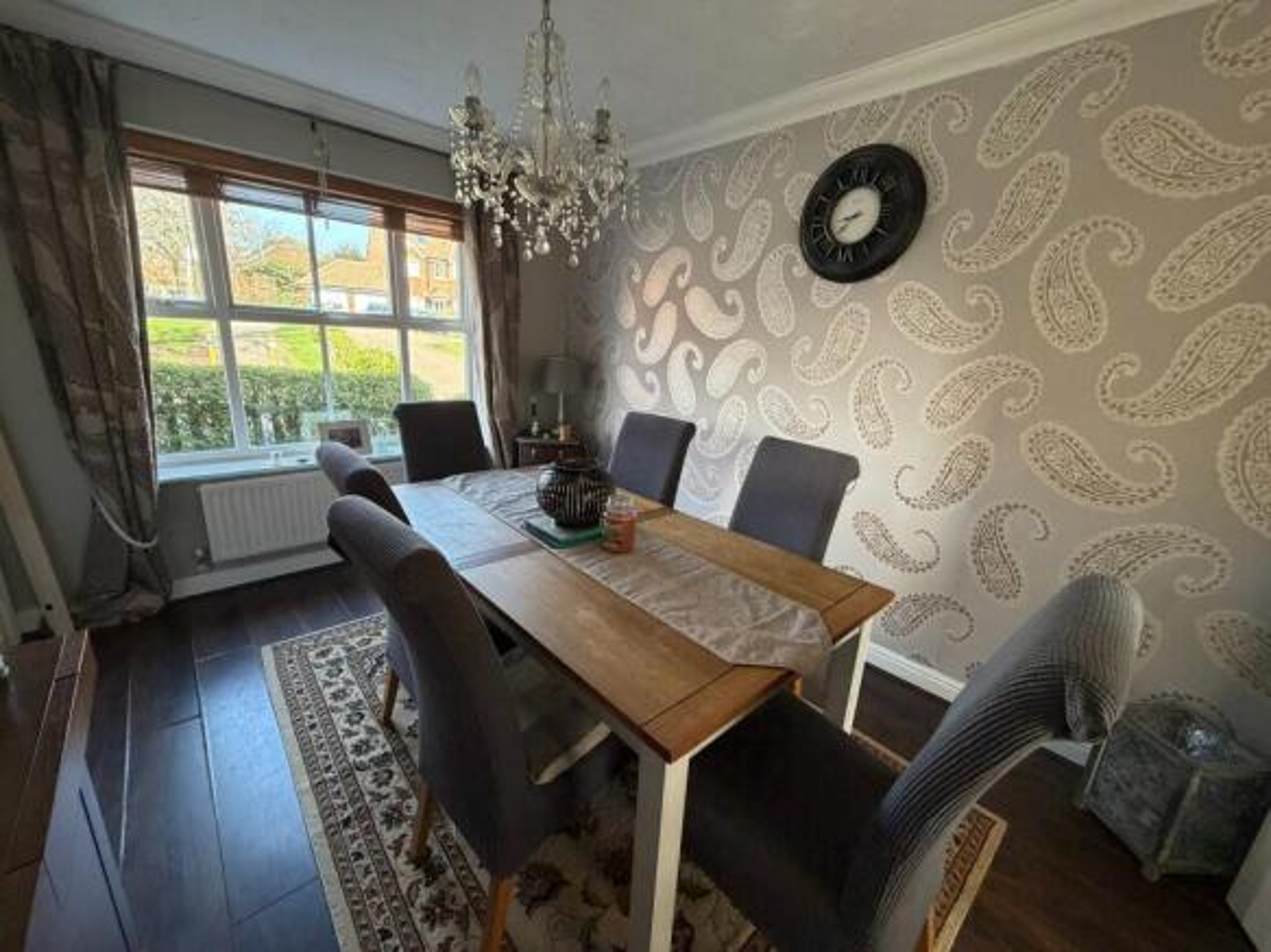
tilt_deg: -13.7
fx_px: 514
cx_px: 636
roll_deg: -2.9
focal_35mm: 14
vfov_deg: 85.7
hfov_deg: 102.1
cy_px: 476
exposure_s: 1/100
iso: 320
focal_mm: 2.22
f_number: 2.2
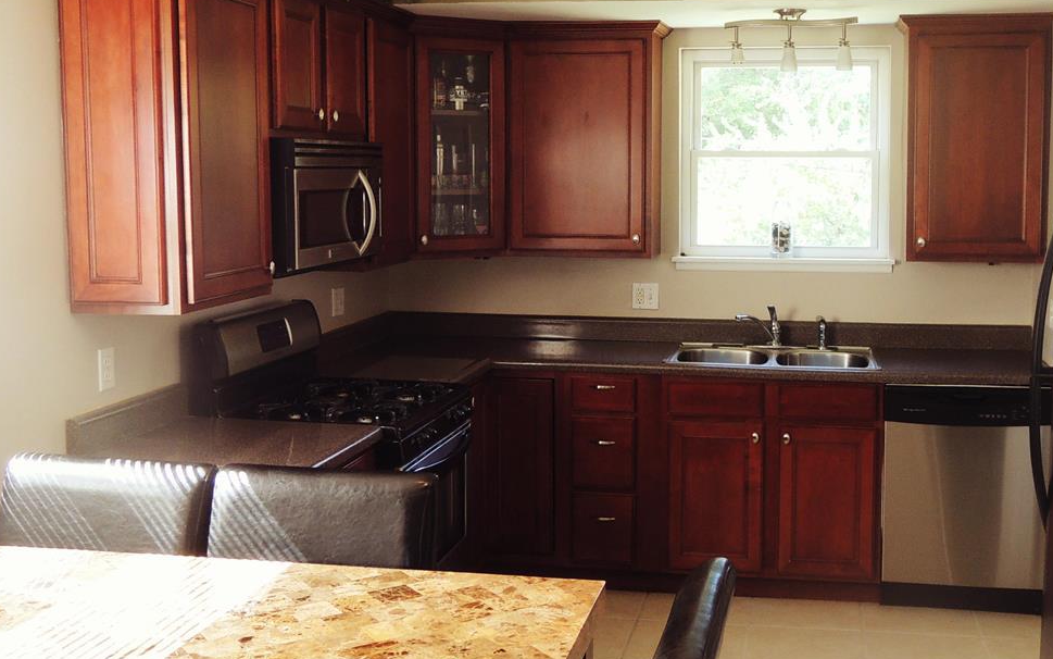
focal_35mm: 42
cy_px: 273
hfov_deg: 47.0
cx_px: 615
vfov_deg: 30.5
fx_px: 1206
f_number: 2.8
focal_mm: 4.3
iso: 140
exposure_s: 1/30
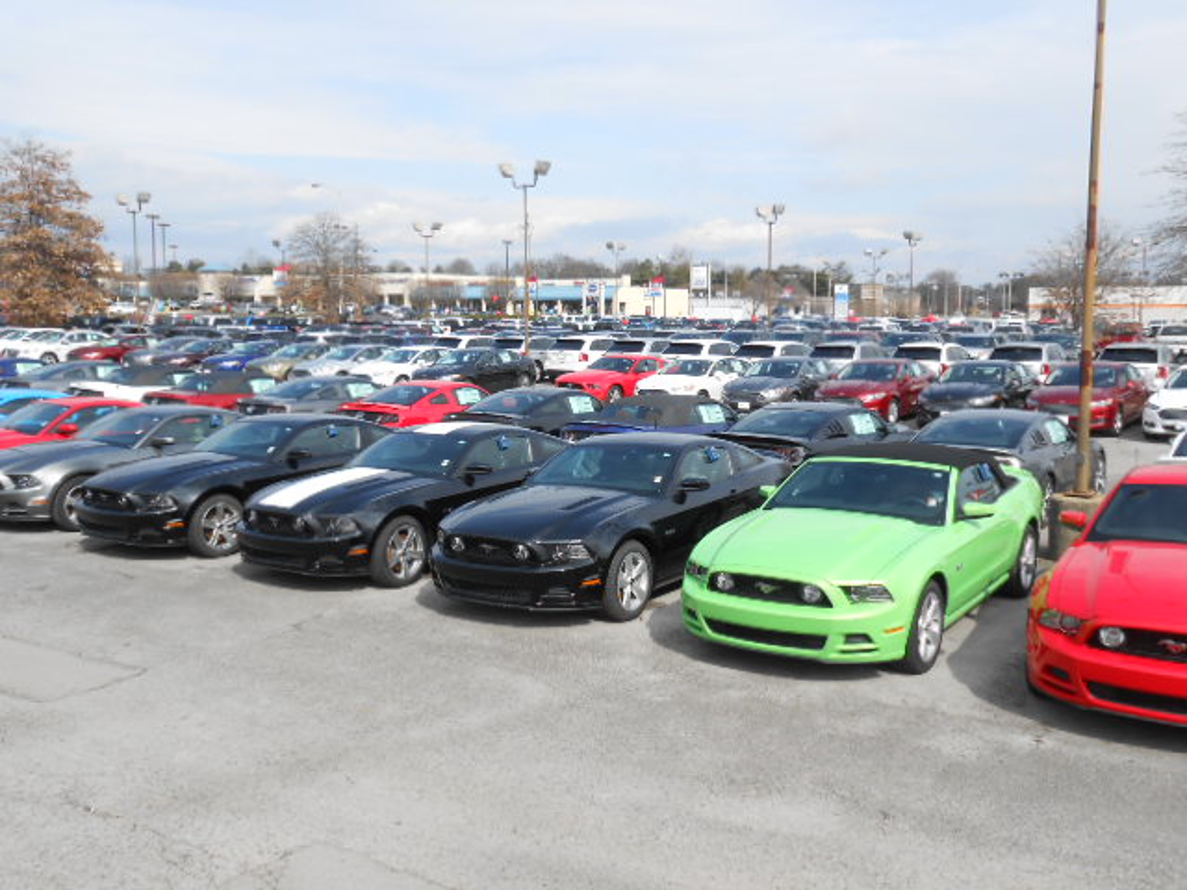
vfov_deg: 41.8
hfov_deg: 54.0
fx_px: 1166
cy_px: 445
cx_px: 594
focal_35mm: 34
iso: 80
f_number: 3.9
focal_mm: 6
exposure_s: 1/640
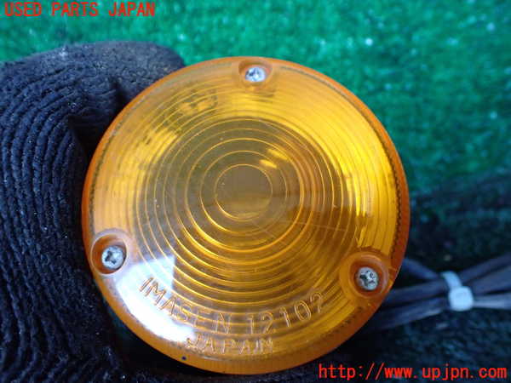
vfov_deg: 46.8
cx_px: 256
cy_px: 192
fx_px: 443
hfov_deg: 60.0
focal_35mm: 30
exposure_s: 1/125
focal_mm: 5.4
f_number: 2.3
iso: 500
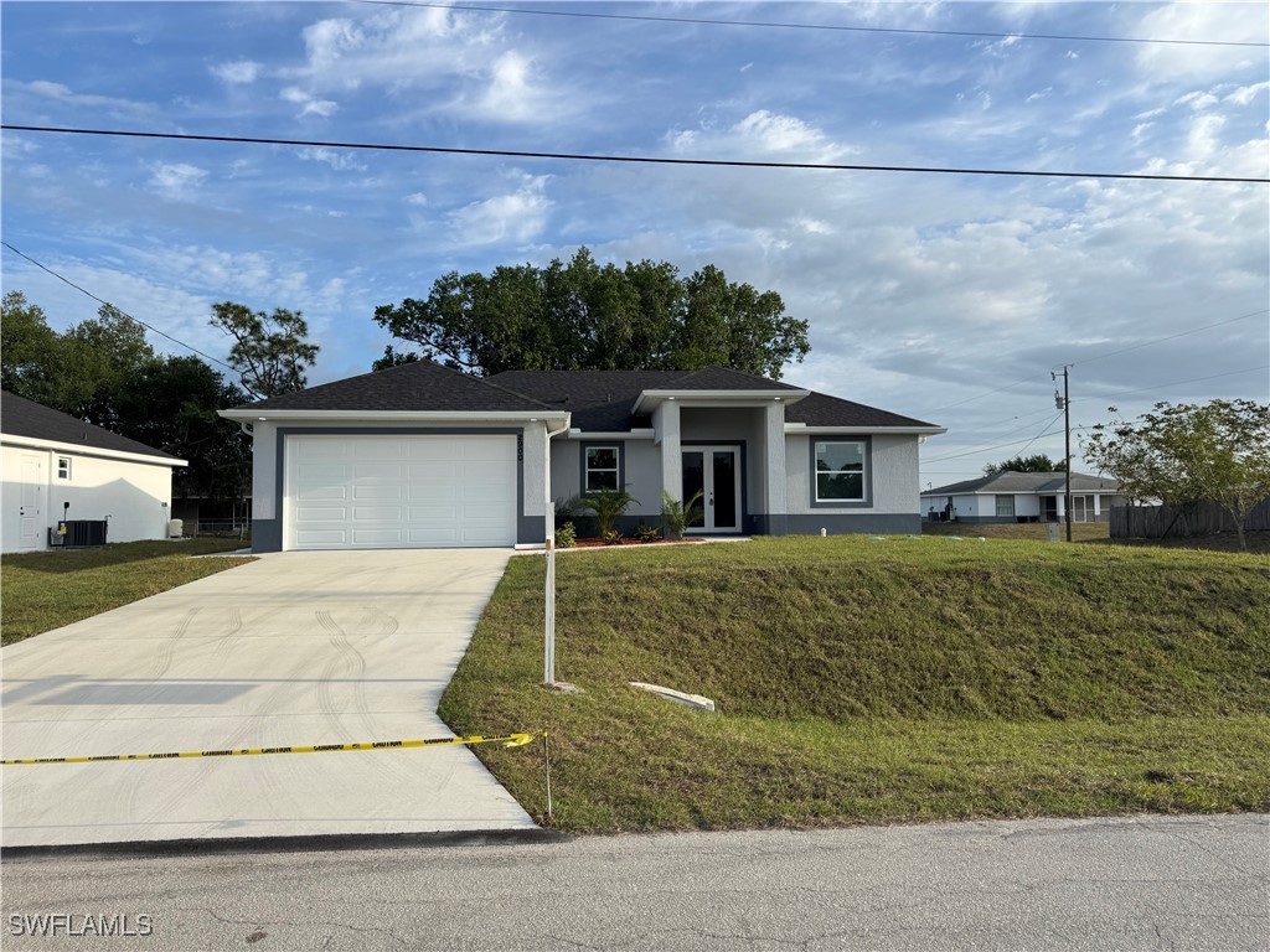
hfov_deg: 71.6
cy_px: 476
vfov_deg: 56.8
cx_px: 635
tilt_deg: +3.0
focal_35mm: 24
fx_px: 881
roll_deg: +0.4
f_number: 1.78
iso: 80
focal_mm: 6.76
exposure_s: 1/3247
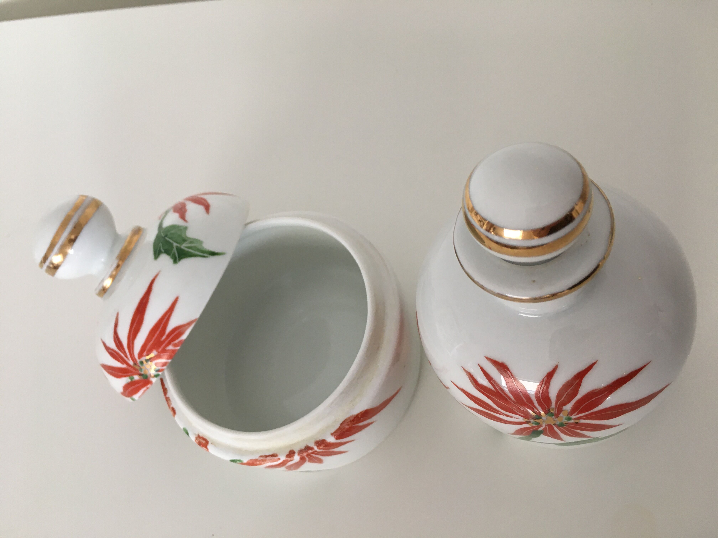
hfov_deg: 61.7
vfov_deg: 48.2
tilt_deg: -59.3
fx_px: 602
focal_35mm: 29
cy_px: 269
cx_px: 359
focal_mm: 4.15
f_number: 2.2
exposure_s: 1/30
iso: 50
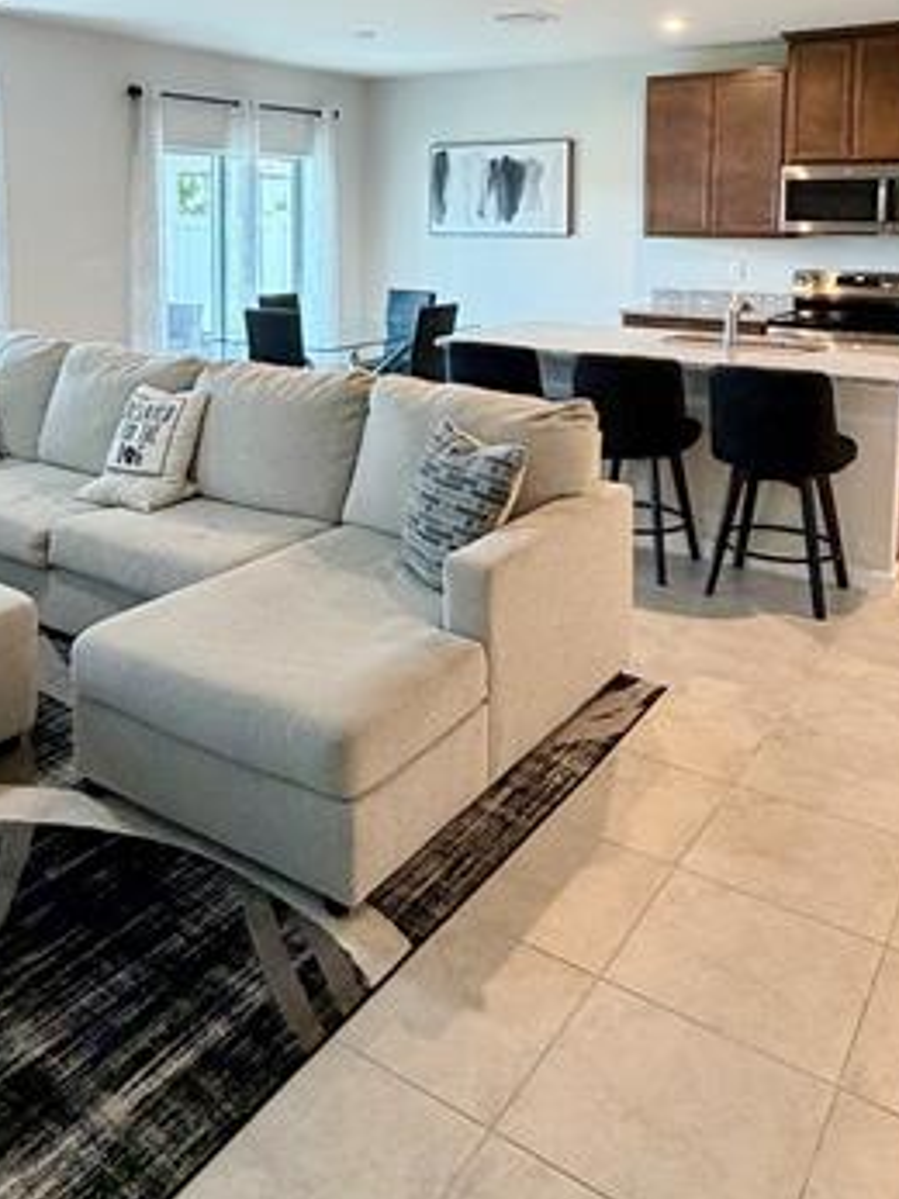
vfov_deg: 55.4
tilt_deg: -4.0
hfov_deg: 45.1
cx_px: 342
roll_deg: +0.3
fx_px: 1074
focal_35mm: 31
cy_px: 294
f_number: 2.2
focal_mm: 2.22
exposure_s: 1/60
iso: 250
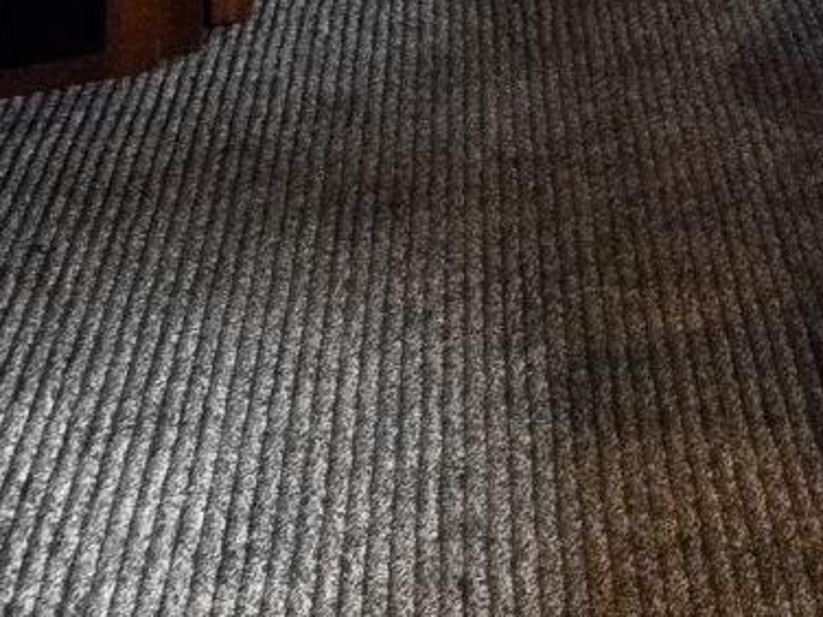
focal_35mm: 85
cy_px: -748
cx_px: 1922
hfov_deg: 15.0
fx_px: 2021
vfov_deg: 13.7
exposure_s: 1/500
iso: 200
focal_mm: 8
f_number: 6.3
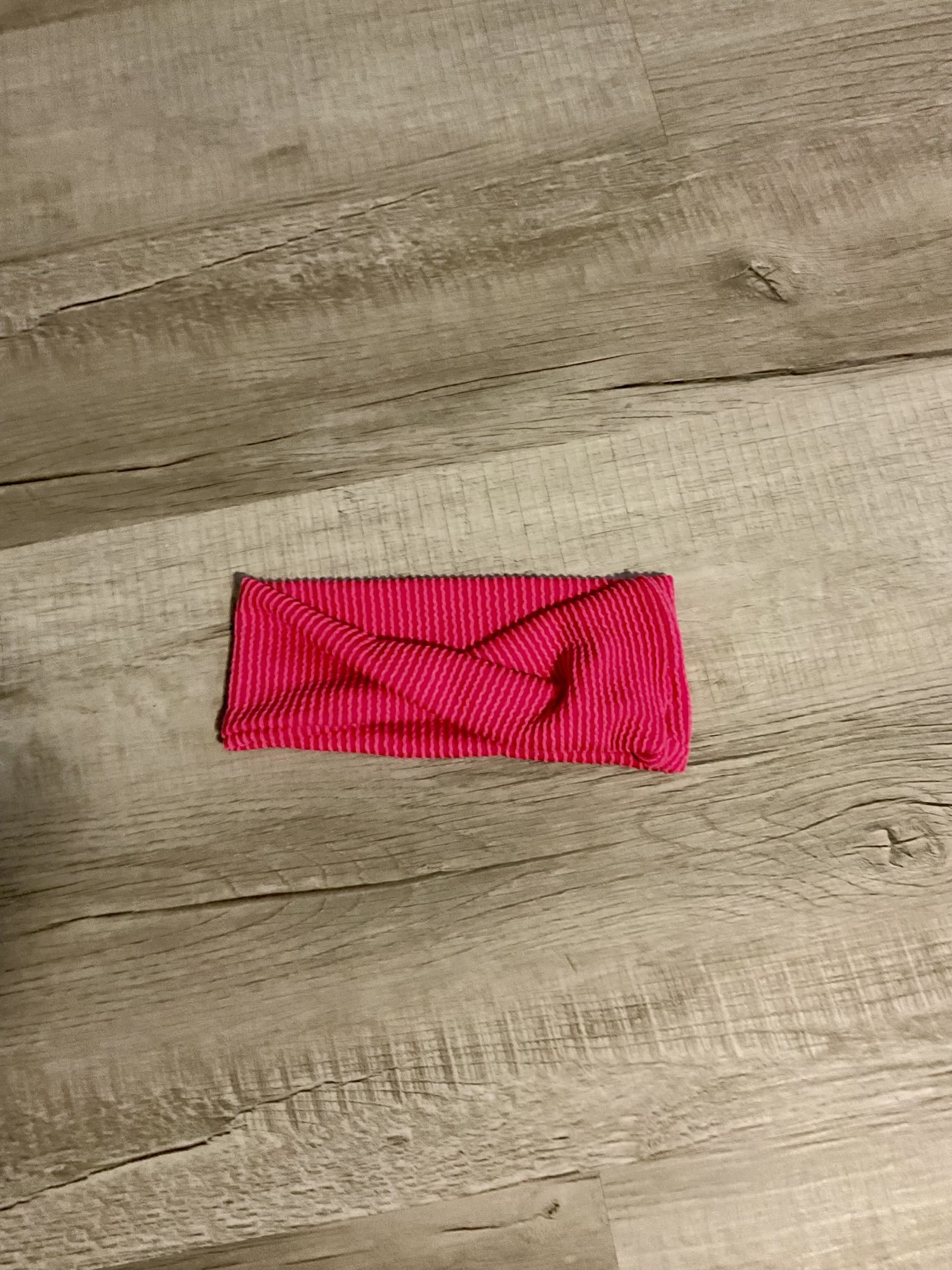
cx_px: 476
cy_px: 635
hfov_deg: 48.2
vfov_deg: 61.7
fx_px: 1063
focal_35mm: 29
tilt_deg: -72.9
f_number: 1.8
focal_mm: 3
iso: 200
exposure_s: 1/60
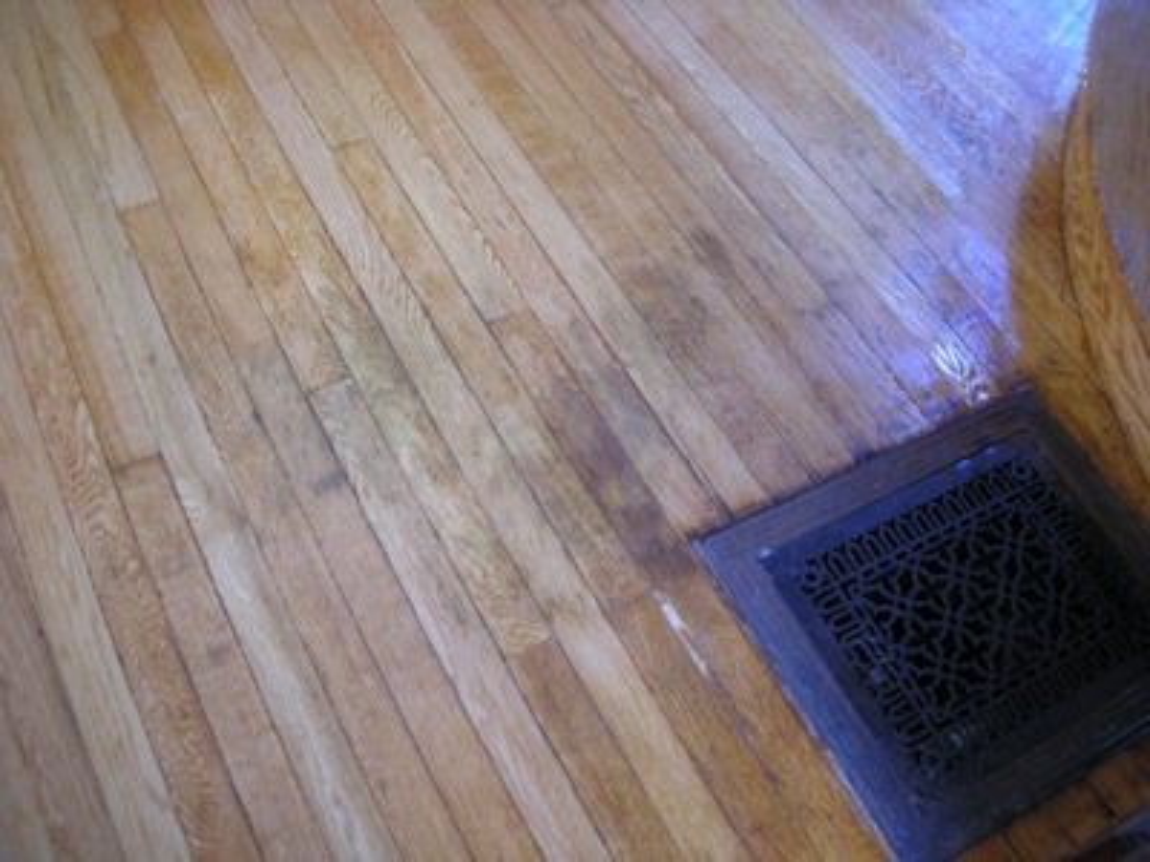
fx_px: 1163
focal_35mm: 35
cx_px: 575
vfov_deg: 40.7
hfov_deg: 52.6
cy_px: 431
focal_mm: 5.8
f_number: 2.8
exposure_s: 1/8.9
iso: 200
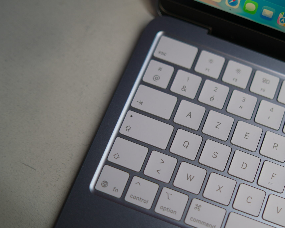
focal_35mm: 49
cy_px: 140
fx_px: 413
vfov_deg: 30.7
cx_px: 208
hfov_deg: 37.3
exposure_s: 1/100
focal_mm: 35
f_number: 1.4
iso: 320
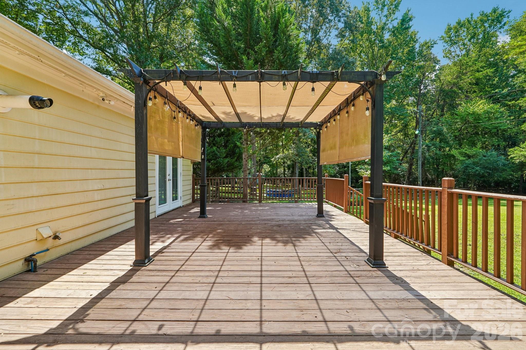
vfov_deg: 77.3
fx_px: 219
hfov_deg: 100.4
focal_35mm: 15
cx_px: 263
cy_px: 175
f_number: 8
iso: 160
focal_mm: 10
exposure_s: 1/30
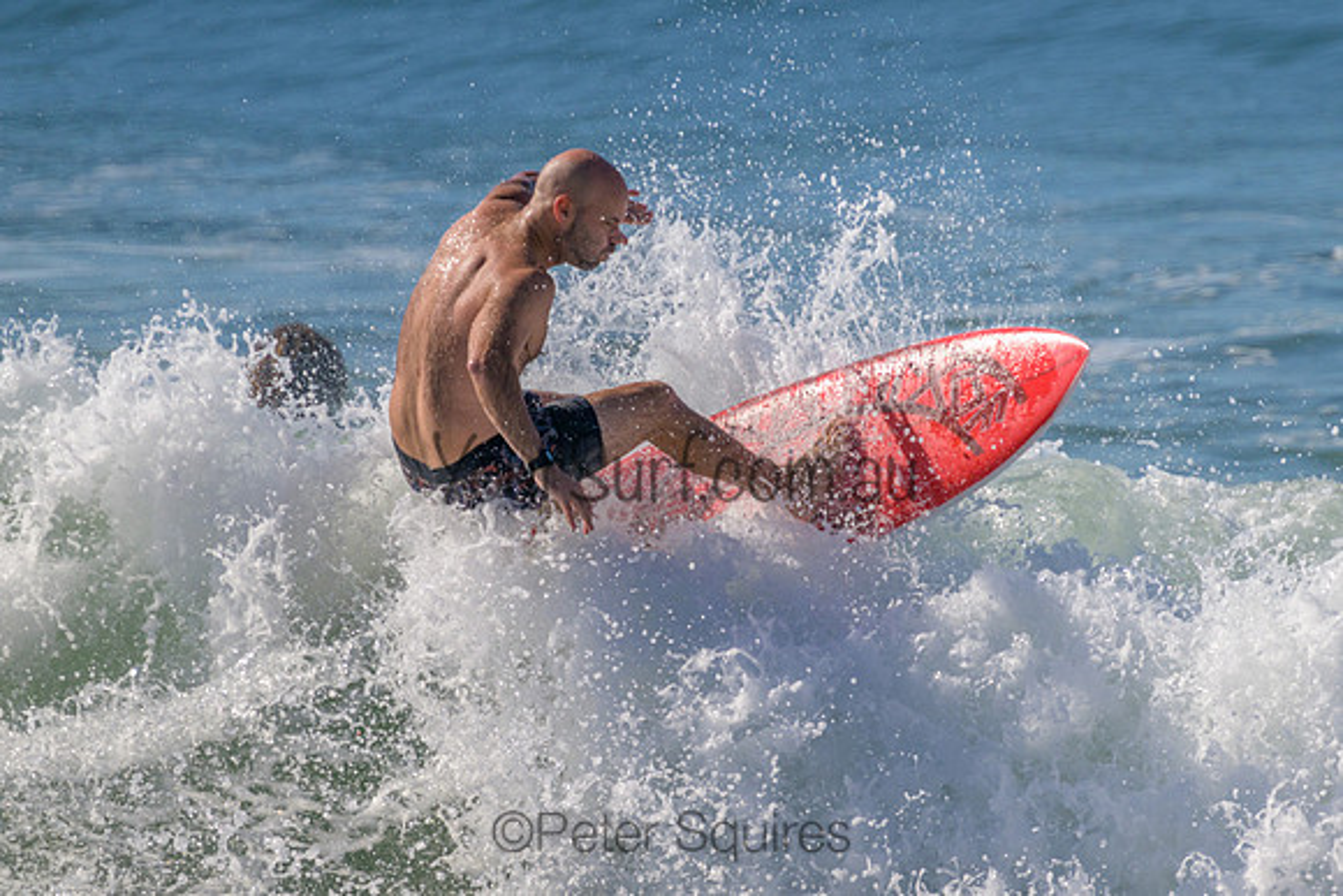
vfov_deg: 1.4
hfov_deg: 2.1
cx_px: 814
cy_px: 366
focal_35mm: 969
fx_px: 36170
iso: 450
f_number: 11
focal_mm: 800
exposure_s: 1/2000
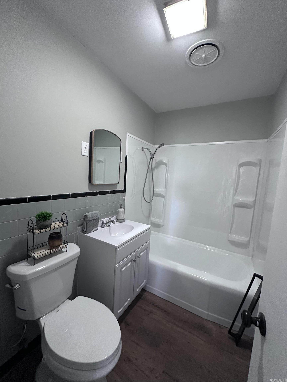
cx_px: 144
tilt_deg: -4.9
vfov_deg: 102.1
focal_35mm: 14
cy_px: 191
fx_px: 155
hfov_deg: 85.7
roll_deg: -4.8
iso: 640
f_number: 2.2
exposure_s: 1/60
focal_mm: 2.22
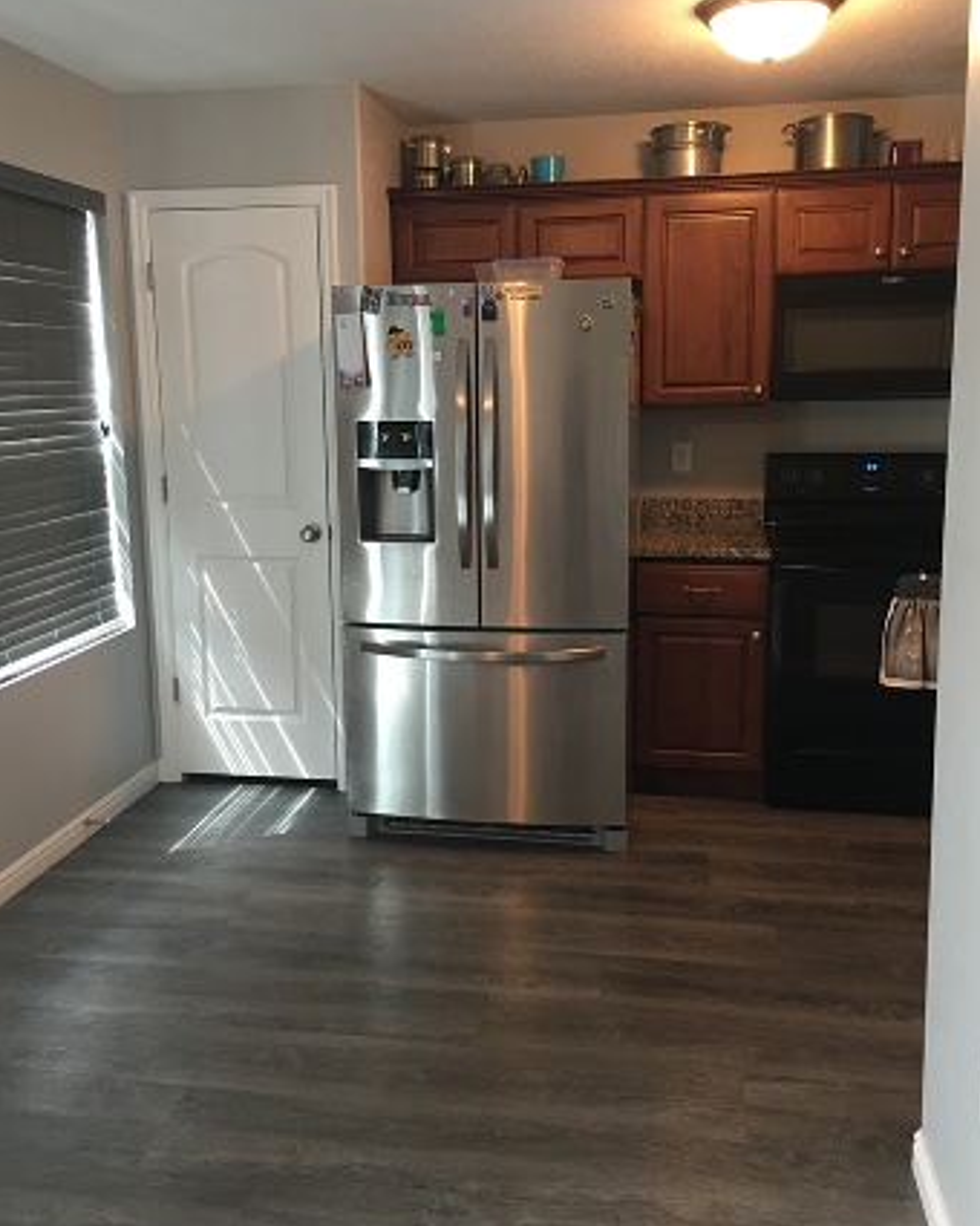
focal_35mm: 32
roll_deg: +1.4
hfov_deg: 45.8
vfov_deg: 55.6
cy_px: 563
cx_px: 470
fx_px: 1160
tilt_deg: -7.5
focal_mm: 4.15
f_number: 2.2
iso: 64
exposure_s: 1/15
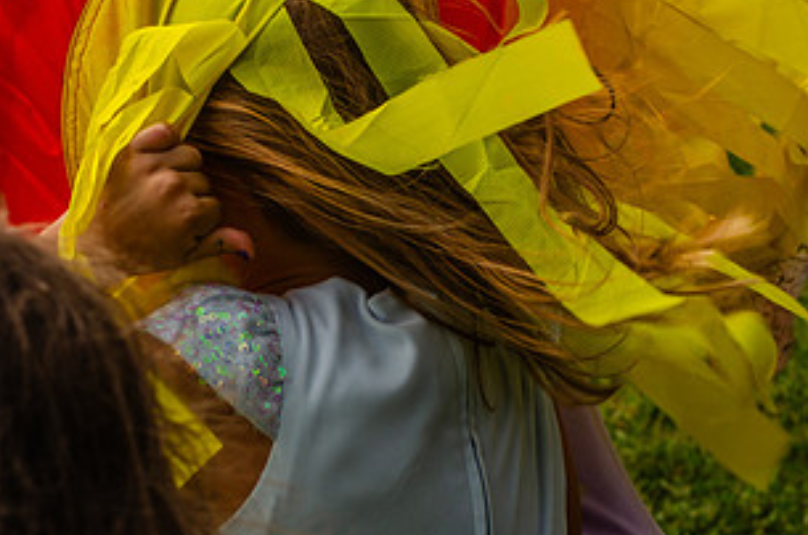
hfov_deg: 13.1
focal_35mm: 157
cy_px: 236
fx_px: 3516
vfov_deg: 8.7
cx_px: 461
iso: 200
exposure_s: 1/200
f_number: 7.1
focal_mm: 55
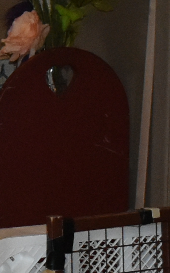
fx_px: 2490
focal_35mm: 336
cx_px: -313
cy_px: 229
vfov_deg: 6.2
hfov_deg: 3.8
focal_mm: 30
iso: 2000
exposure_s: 1/200
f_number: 4.2
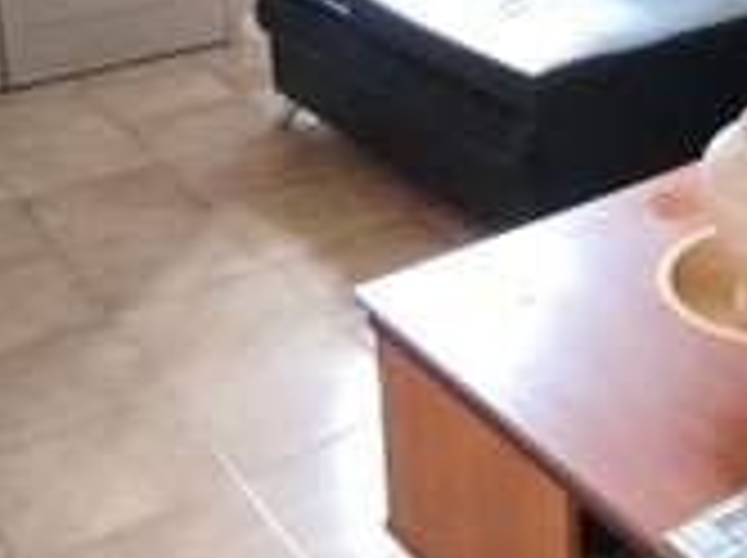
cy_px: -122
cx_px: 788
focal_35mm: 58
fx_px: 1250
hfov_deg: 30.4
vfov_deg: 23.0
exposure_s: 1/20
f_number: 2.2
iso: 250
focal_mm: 1.65
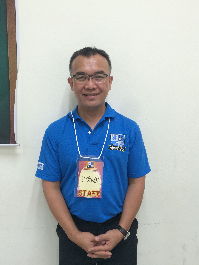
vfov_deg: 60.0
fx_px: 230
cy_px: 135
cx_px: 102
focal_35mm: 30
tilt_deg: -11.8
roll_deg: -0.7
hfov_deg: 46.8
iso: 160
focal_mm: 4.15
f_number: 2.2
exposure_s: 1/33
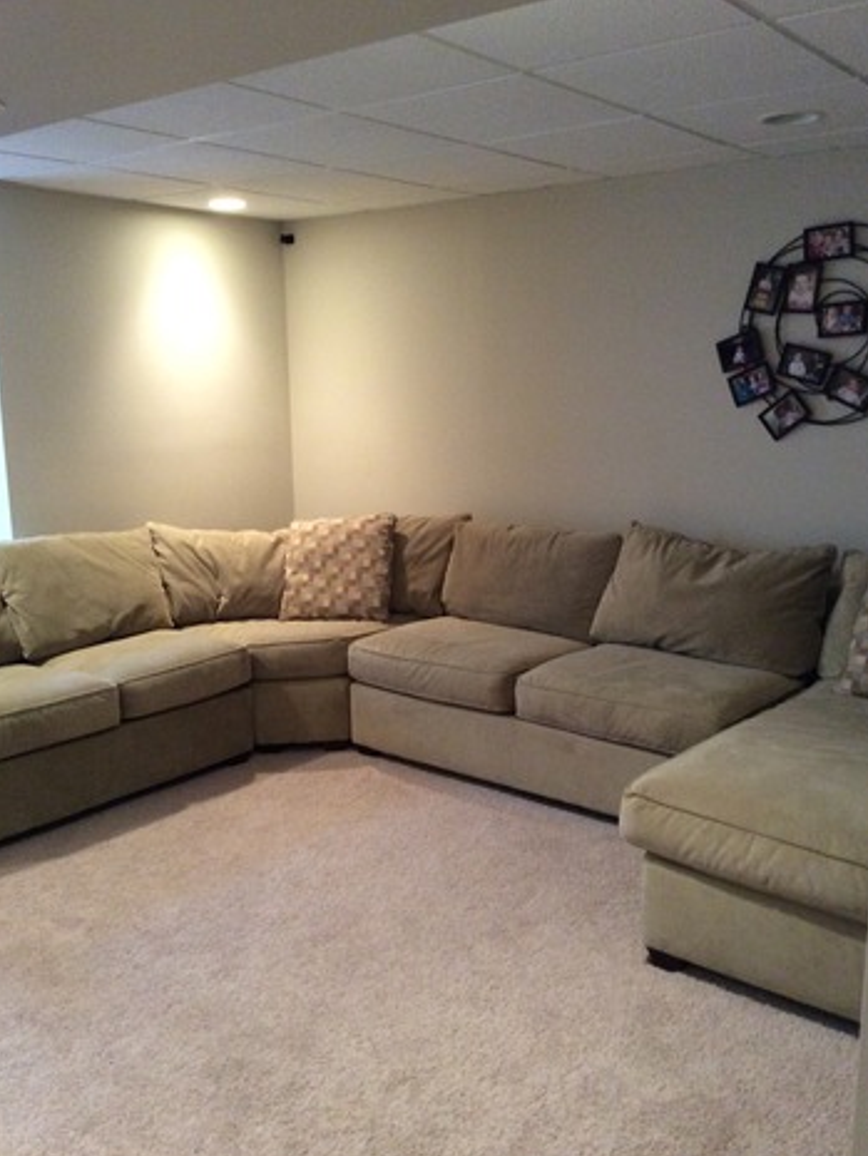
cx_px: 436
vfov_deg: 53.9
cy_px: 592
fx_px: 1136
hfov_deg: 41.8
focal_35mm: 34
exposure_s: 1/24
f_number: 2.4
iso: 250
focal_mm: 3.3
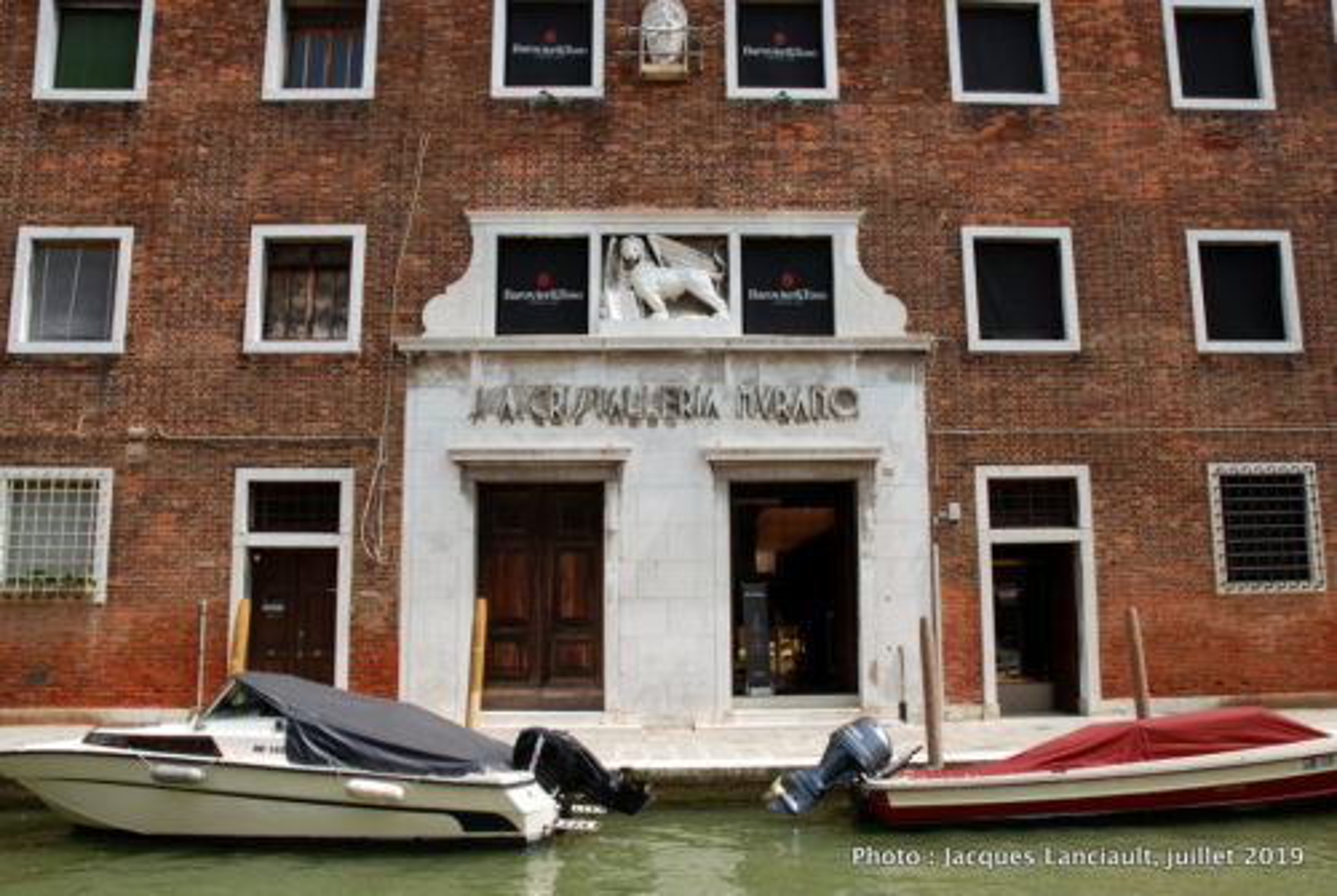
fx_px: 1004
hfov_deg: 67.3
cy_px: 448
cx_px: 668
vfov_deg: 48.1
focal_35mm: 27
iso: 100
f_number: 11
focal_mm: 18
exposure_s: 1/100
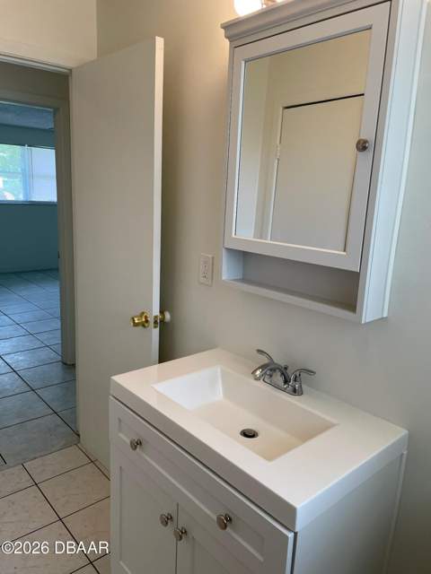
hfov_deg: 53.1
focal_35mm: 26
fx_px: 432
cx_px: 216
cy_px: 287
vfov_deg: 67.3
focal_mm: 4.2
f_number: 1.6
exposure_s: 1/120
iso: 64
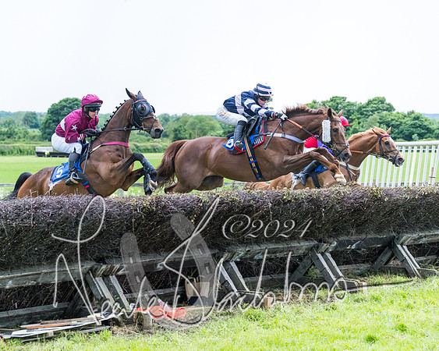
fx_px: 1054
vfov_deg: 18.9
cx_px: 179
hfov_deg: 23.5
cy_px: 174
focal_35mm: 81
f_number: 4
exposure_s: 1/1600
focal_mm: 70
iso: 2000
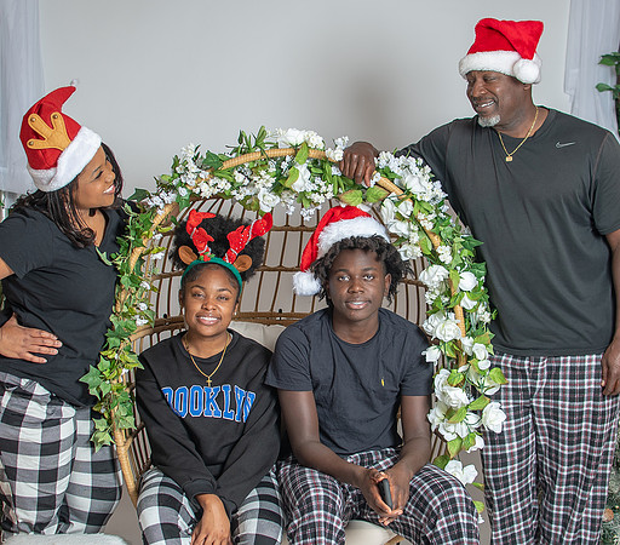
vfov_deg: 26.0
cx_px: 323
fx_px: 1180
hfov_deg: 29.4
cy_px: 272
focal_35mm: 62
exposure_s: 1/250
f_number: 3.2
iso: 100
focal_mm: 35
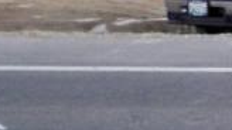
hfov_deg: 10.3
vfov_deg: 6.4
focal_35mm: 186
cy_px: -52
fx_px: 1143
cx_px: 525
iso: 250
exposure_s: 1/60
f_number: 3.1
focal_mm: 6.3
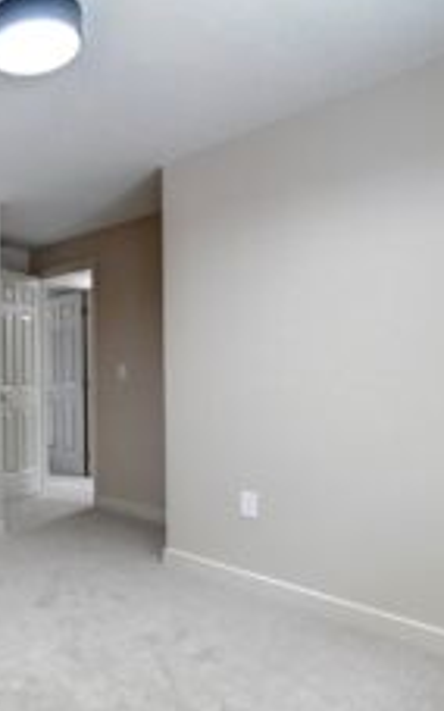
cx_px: -50
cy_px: 387
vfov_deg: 68.2
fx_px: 522
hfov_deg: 37.9
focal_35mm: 27
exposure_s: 1/6
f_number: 11
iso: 3200
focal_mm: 10
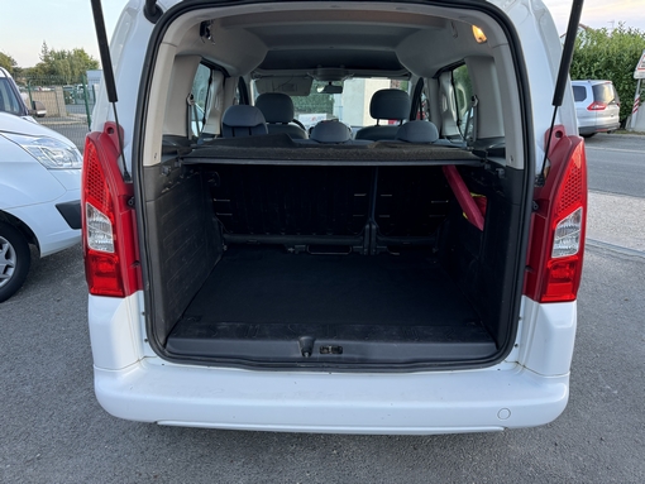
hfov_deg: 71.6
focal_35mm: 24
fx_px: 447
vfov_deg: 56.9
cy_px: 242
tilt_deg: -17.4
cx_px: 322
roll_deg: +0.2
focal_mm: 6.76
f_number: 1.78
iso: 200
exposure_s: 1/76
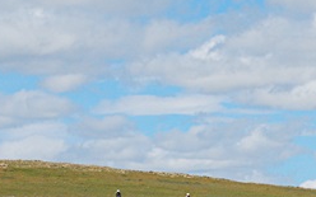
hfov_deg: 8.4
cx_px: 390
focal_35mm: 247
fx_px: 2127
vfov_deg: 5.3
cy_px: 90
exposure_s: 1/4000
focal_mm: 50
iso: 400
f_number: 5.6
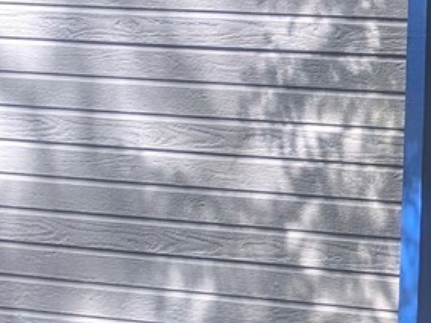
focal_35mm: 141
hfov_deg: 12.0
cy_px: 147
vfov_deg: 10.5
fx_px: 1756
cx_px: 939
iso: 46
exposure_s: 1/283
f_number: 1.89
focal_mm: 5.43
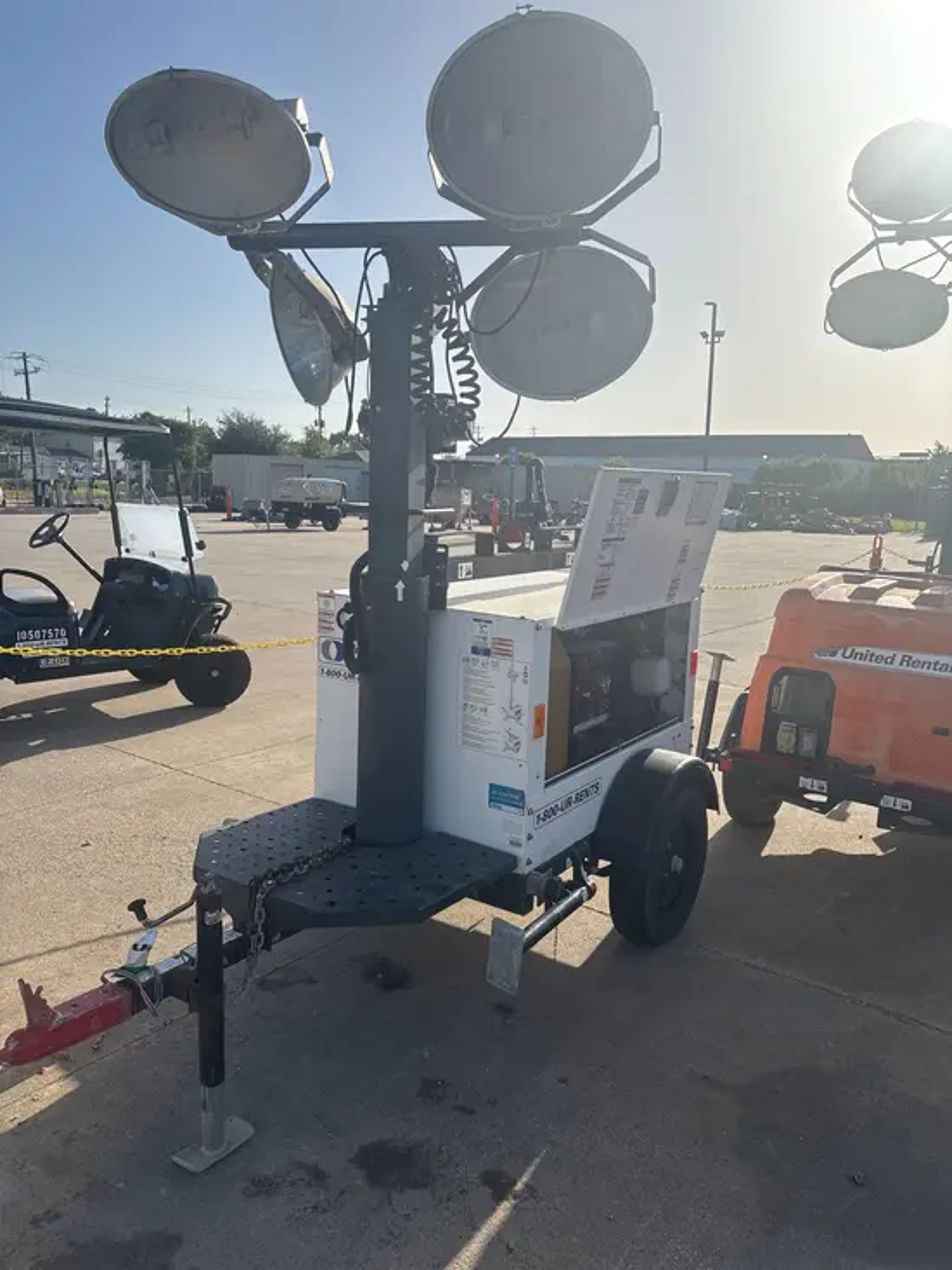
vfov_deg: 67.3
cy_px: 635
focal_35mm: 26
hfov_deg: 53.1
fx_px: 953
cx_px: 476
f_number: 1.6
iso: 50
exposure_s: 1/4255
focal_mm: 5.96
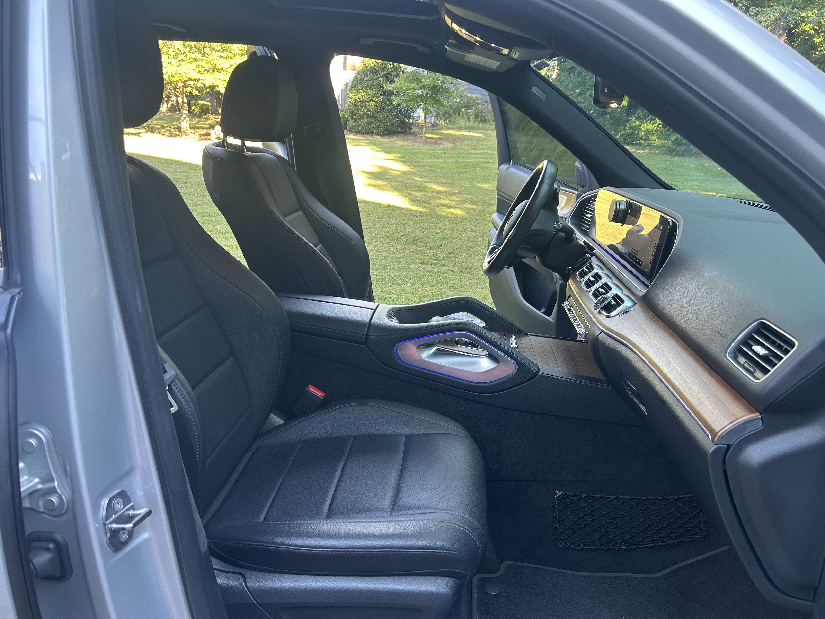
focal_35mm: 26
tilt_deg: -23.5
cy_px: 310
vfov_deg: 53.1
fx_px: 620
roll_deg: -4.1
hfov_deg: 67.3
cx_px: 412
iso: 80
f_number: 1.5
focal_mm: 5.7
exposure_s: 1/121
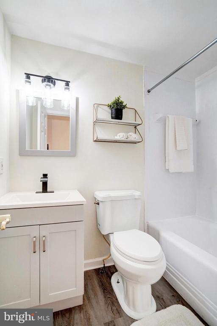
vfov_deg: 96.7
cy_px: 163
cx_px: 108
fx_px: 145
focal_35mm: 16
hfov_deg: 73.7
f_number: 8
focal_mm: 16
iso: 1250
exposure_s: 1/40
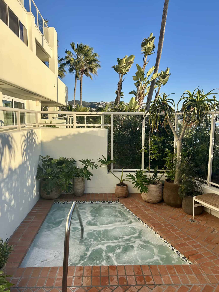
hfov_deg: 51.4
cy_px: 151
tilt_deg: -7.6
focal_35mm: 27
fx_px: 228
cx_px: 108
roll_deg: -1.3
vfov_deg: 65.3
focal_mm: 5.7
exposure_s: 1/2457
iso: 50
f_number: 1.5
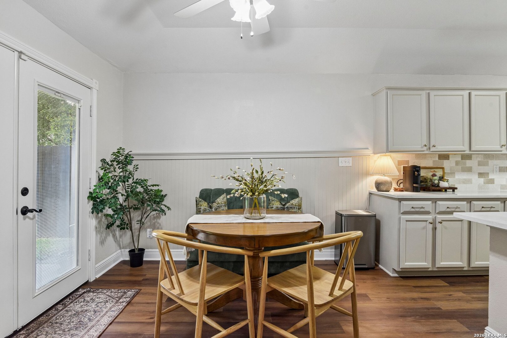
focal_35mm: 19
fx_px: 268
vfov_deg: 64.6
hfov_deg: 86.9
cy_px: 169
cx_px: 254
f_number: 8
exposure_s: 1/20
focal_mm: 19
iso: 2000
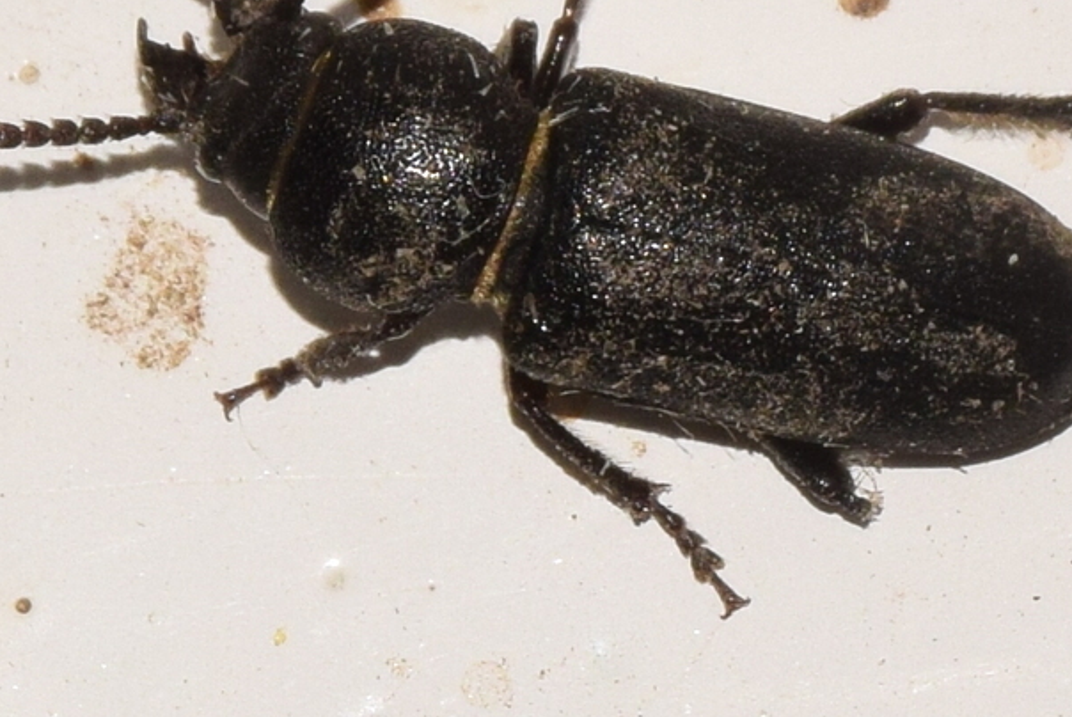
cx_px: 533
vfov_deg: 4.1
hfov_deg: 6.2
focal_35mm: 333
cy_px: 225
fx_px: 9925
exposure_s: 1/200
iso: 400
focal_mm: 140
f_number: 14
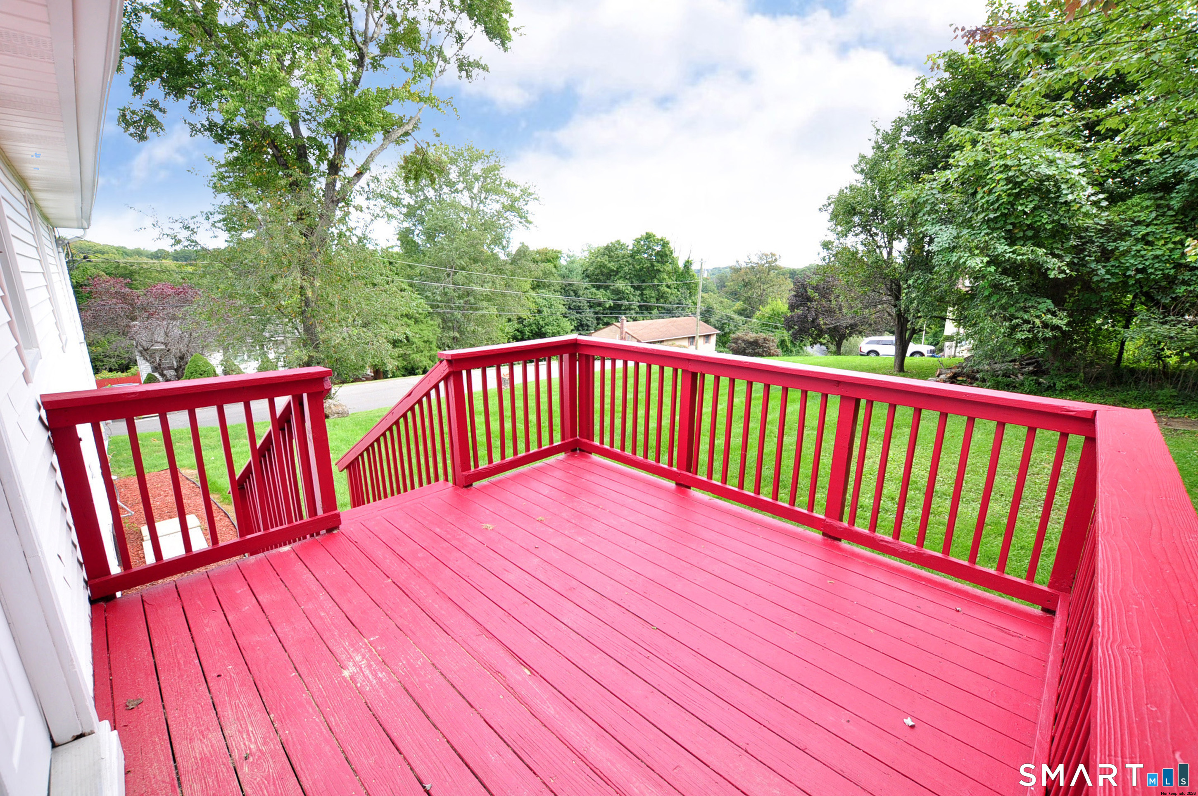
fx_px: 499
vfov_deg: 77.2
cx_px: 599
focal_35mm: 15
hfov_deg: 100.5
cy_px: 398
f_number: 8
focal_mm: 10
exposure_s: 1/100
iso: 320
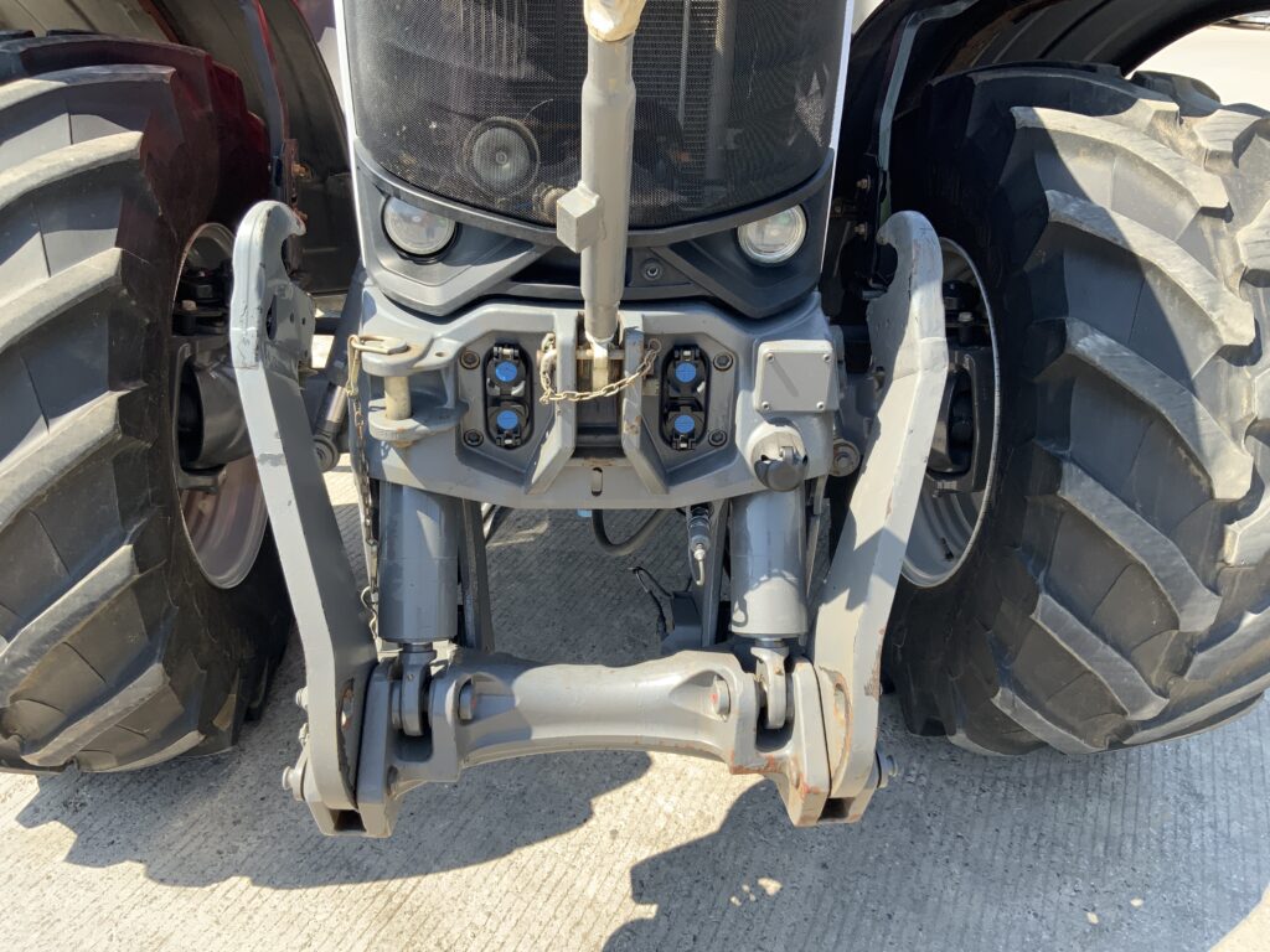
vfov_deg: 48.2
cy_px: 476
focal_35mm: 29
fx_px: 1064
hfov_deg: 61.7
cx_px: 635
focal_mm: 3
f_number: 1.8
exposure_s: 1/240
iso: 16
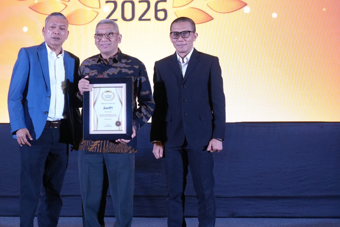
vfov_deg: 18.0
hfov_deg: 26.6
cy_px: 78
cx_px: 131
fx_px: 716
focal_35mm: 76
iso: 1600
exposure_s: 1/100
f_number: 5.6
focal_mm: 31
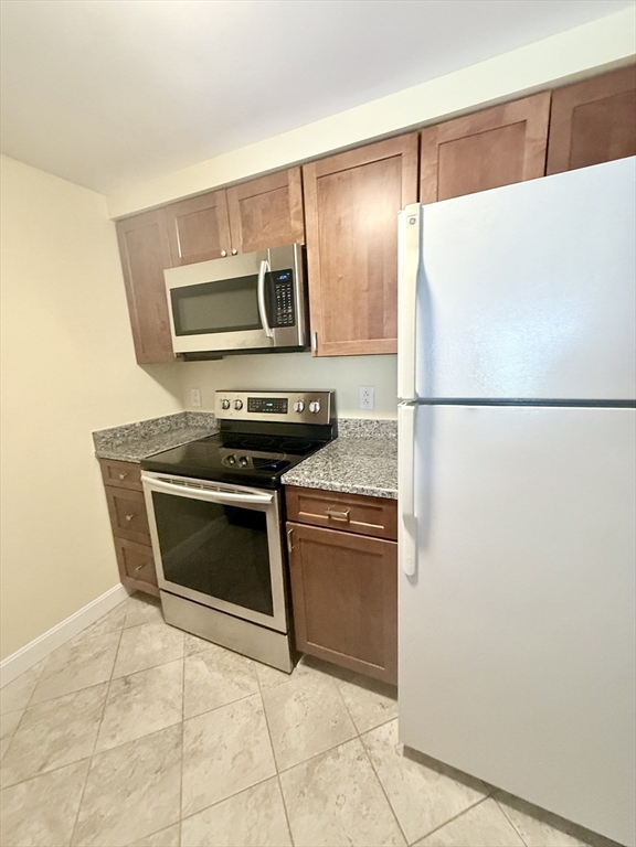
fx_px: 343
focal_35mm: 14
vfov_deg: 102.1
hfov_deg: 85.7
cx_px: 318
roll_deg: +0.1
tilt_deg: -12.7
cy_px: 424
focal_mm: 2.22
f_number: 2.2
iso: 500
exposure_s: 1/60
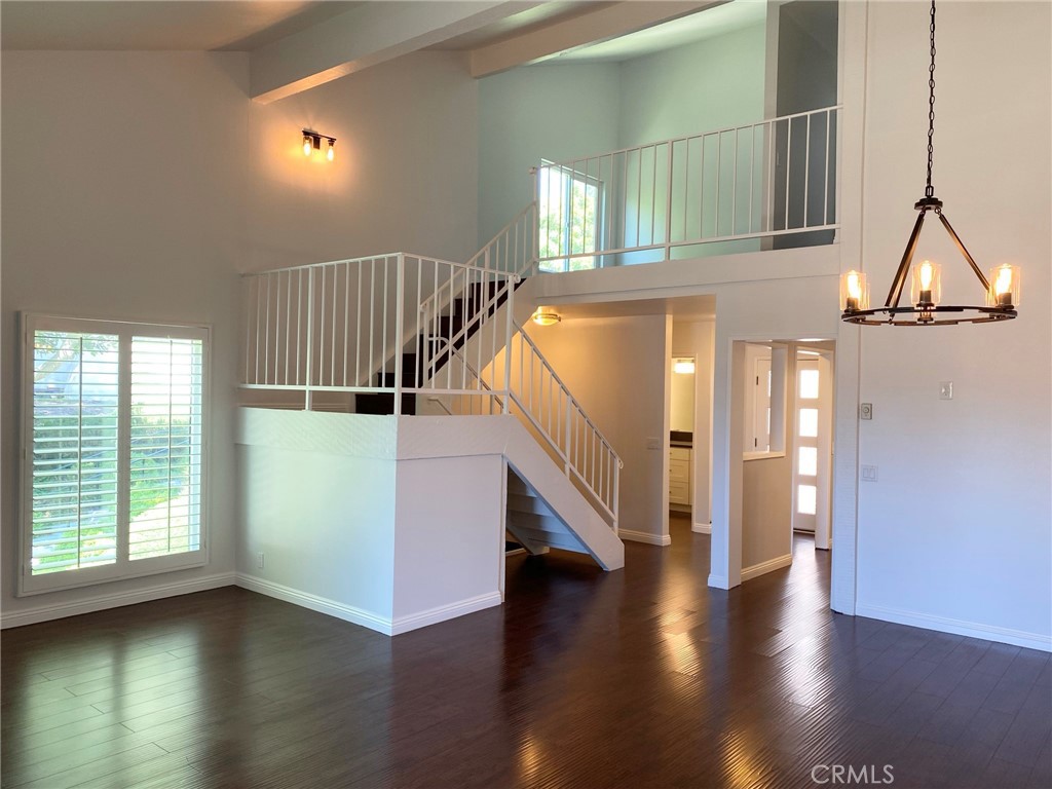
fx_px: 790
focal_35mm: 26
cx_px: 526
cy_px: 394
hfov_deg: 67.3
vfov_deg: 53.1
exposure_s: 1/60
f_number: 1.8
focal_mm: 4.25
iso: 80
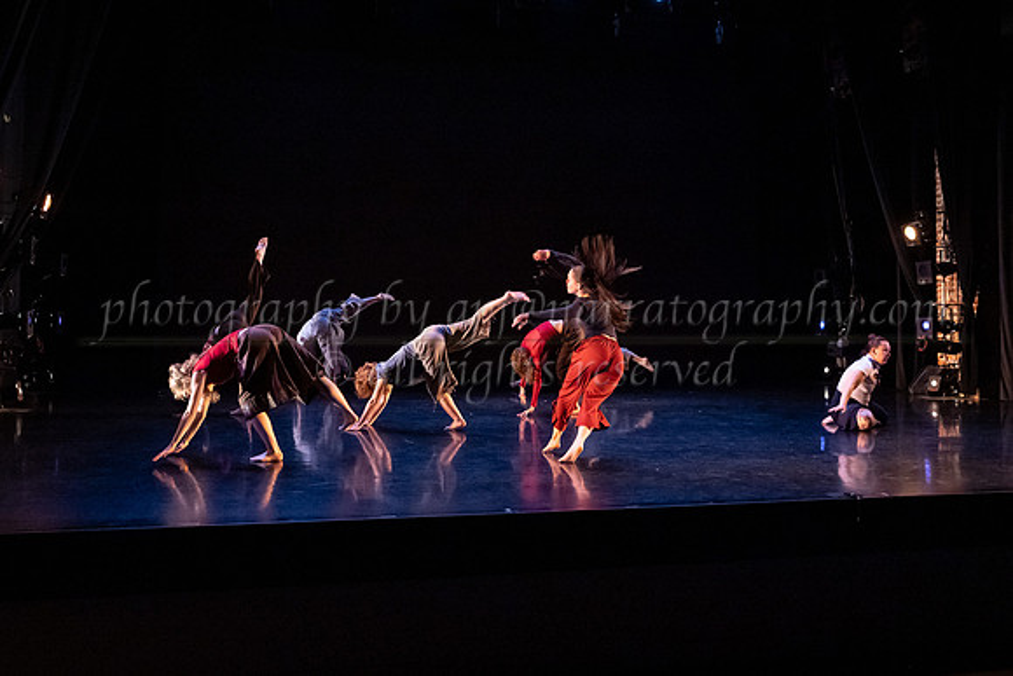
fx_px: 989
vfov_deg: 37.6
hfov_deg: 54.2
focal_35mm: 35
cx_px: 501
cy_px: 273
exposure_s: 1/400
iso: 4000
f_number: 4
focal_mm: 28
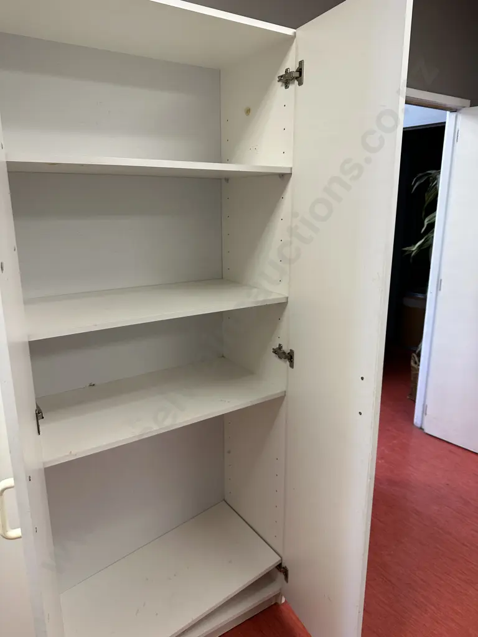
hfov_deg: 56.8
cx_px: 239
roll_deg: +1.0
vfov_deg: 71.6
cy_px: 318
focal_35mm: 24
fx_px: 442
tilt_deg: -15.9
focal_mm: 6.86
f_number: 1.78
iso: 125
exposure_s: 1/50
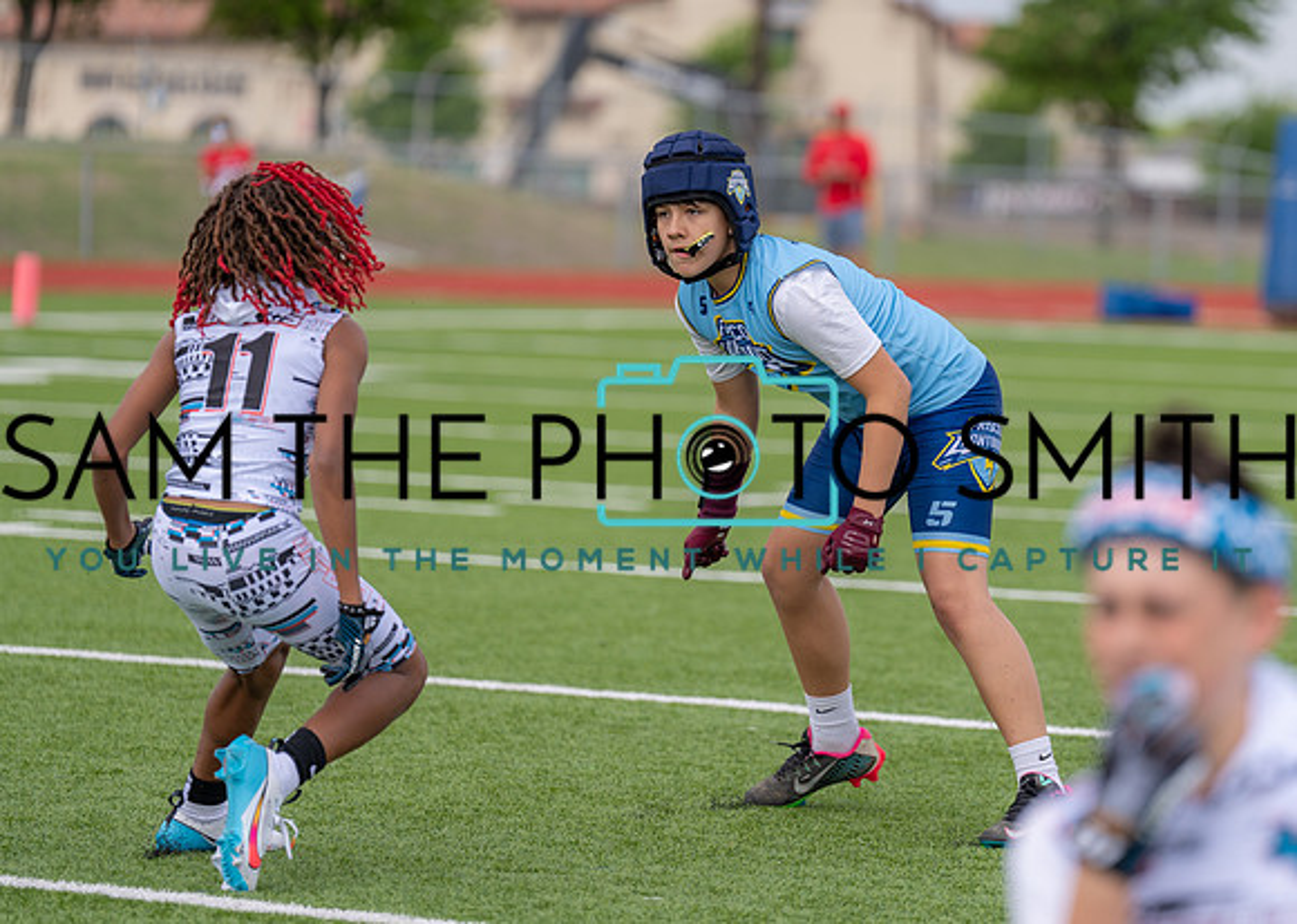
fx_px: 7726
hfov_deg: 9.6
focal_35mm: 210
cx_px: 858
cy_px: 413
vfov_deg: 6.8
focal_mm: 162
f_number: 2.8
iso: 100
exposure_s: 1/1250
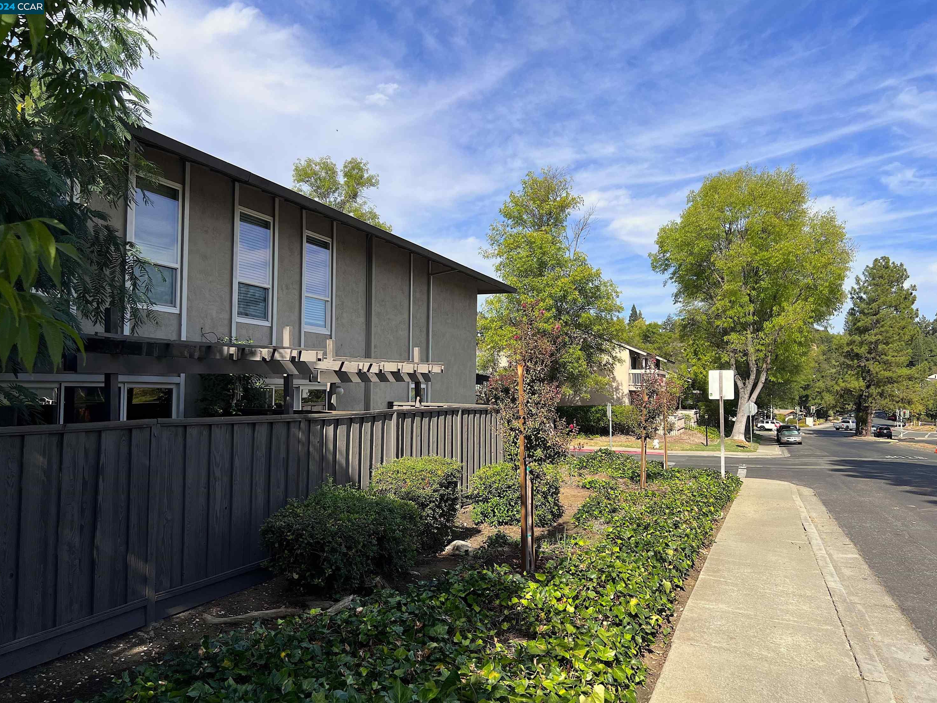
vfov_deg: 51.4
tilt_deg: +1.6
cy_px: 363
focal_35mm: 27
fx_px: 731
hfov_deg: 65.3
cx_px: 467
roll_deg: -0.6
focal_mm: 5.7
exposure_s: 1/3704
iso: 50
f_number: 1.5
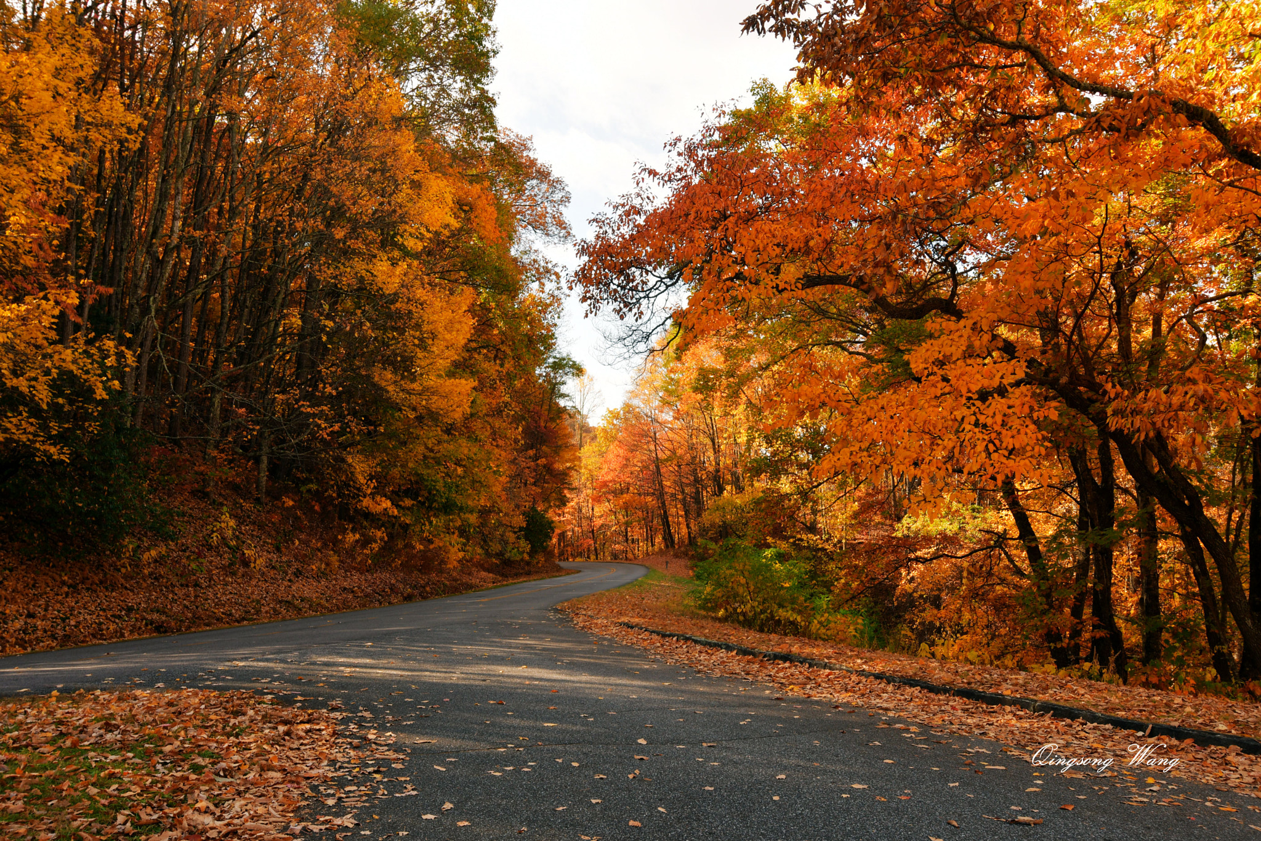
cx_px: 630
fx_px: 1051
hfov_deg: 61.9
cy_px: 420
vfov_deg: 43.6
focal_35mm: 30
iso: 100
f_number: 8
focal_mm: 20
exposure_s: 1/125
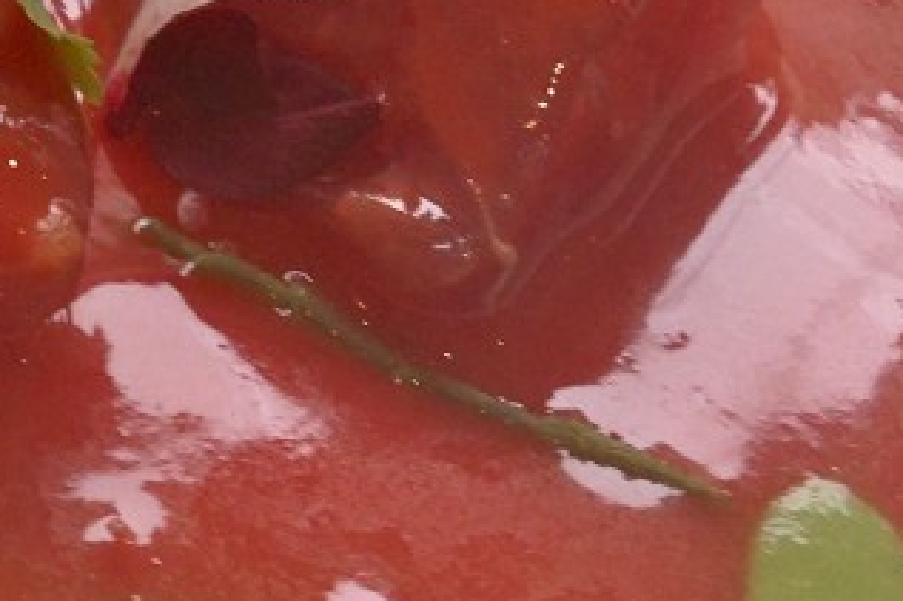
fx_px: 2783
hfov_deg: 17.2
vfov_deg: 12.2
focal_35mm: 111
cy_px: 28
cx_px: -316
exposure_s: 1/40
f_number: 2.4
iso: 50
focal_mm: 4.12
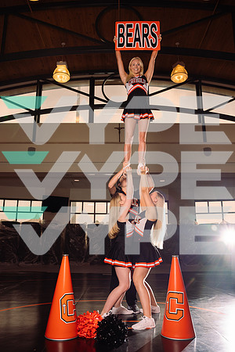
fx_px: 294
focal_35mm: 30
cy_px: 176
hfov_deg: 43.6
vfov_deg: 61.9
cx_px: 118
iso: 200
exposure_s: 1/200
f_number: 7.1
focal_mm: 30
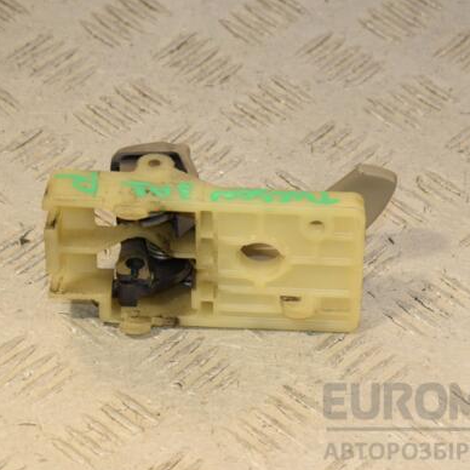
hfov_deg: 12.6
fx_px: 2120
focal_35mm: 138
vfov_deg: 12.7
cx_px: 300
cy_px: 240
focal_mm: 70
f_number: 8
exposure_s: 1/200
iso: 800
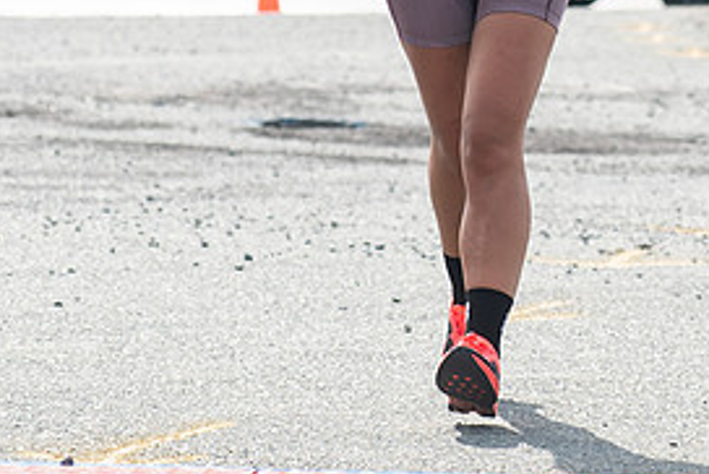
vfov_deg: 4.3
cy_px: -285
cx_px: 498
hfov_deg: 6.4
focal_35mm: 322
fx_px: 6348
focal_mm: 86
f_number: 4.5
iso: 250
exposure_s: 1/1600
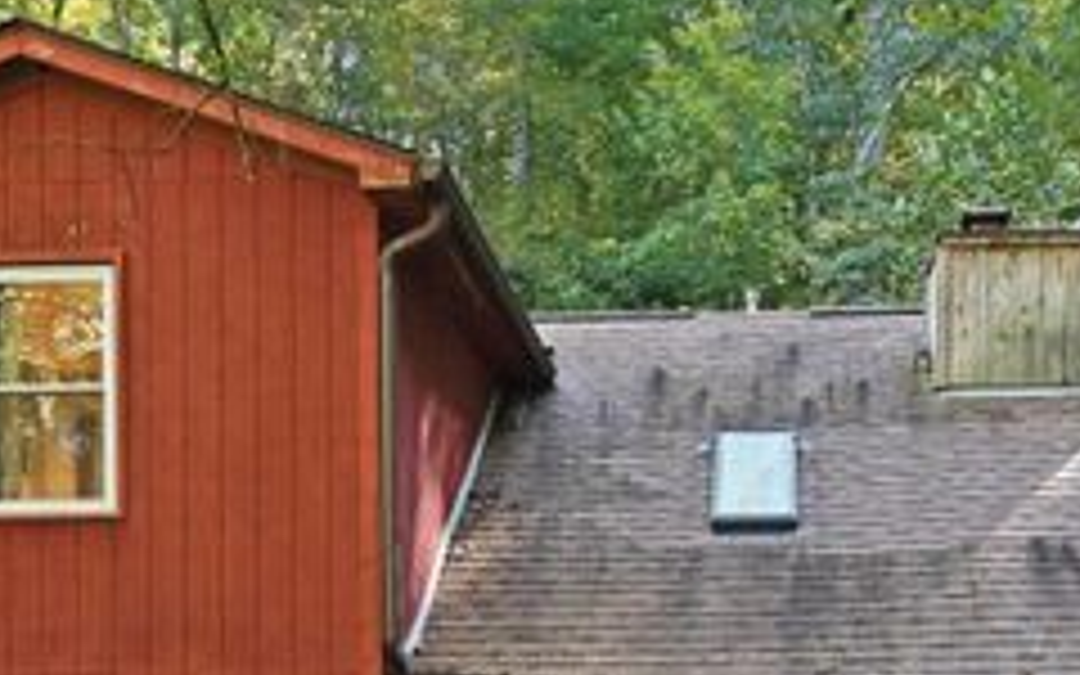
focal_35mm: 53
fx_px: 1560
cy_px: 810
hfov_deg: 38.0
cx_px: 675
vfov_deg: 22.5
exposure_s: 1/40
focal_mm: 8.7
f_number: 1.8
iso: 100
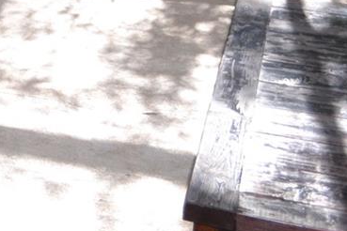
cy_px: -262
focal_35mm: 117
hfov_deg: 15.1
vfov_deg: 10.5
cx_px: -289
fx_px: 1128
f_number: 4
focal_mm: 18
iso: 160
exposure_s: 1/125
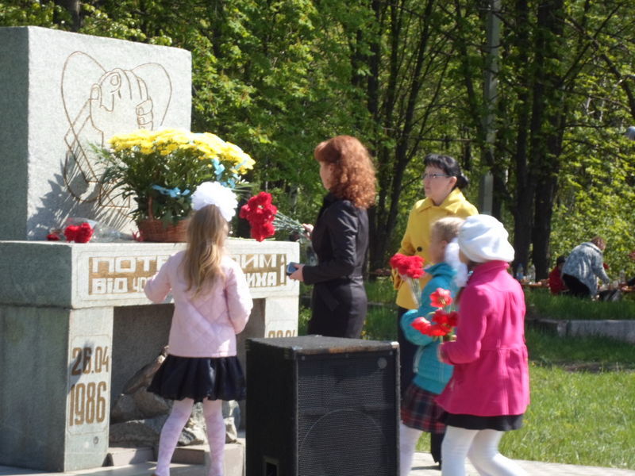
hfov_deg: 17.9
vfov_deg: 13.5
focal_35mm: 110
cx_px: 318
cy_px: 238
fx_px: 2018
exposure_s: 1/125
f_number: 5.7
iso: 80
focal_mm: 19.8
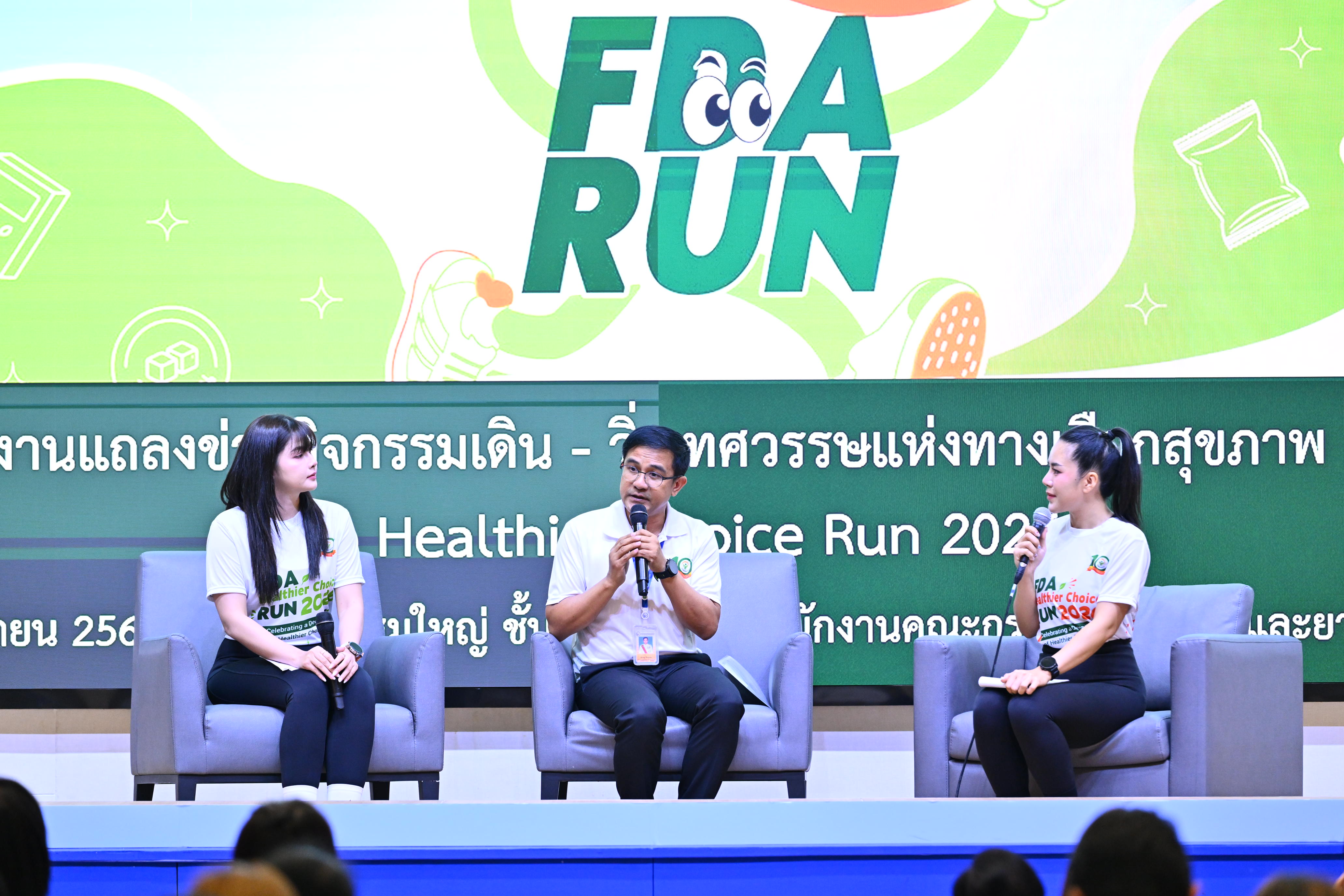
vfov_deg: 7.2
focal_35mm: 190
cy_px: 448
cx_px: 672
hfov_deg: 10.8
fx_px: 7093
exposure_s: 1/200
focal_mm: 190
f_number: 3.5
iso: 2500
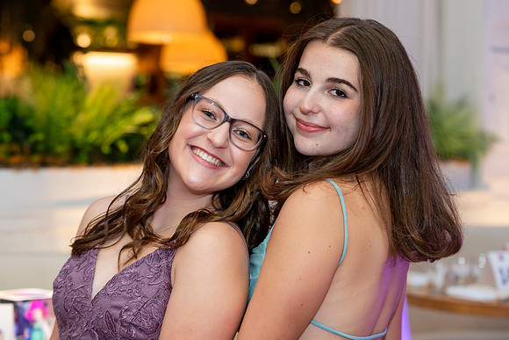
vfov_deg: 17.0
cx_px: 247
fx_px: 1139
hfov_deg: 25.2
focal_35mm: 81
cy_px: 157
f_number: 4
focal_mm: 70
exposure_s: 1/60
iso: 800
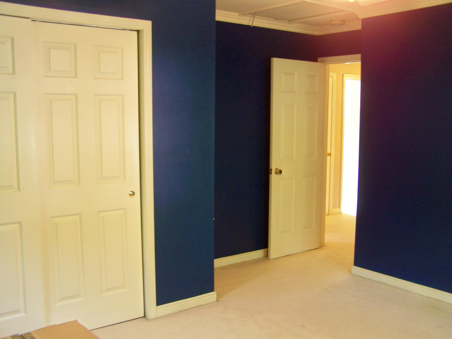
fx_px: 496
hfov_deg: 49.0
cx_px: 226
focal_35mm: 38
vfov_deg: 37.7
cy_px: 170
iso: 64
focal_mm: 6.3
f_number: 2.8
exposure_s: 1/2
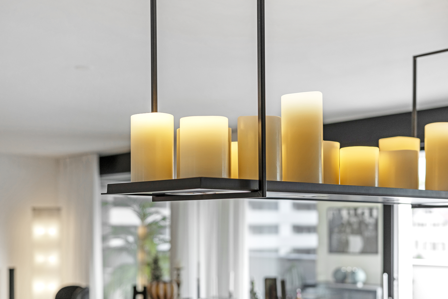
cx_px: 224
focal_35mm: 50
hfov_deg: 39.6
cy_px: 150
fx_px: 622
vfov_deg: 27.0
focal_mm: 50
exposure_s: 1/200
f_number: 3.2
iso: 320
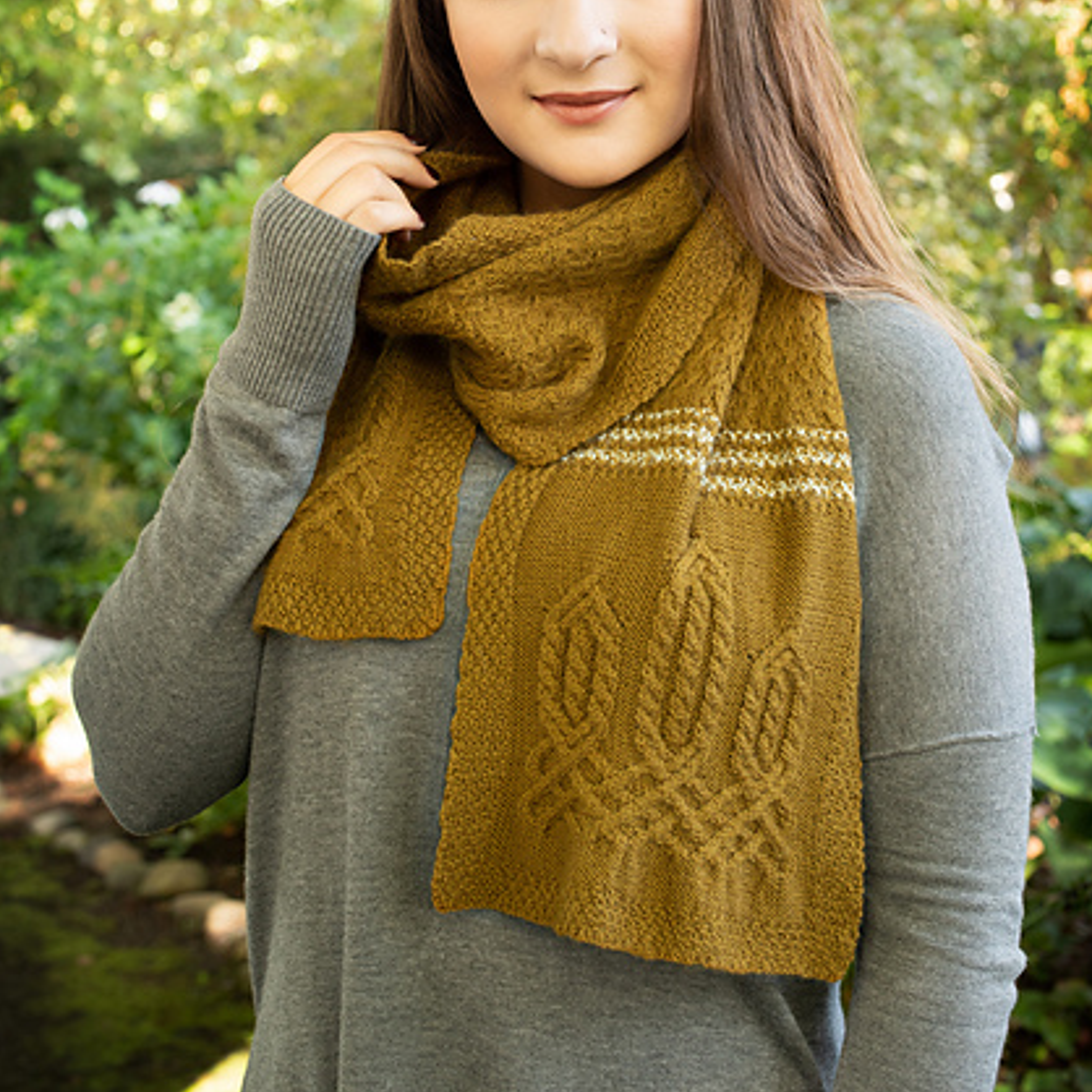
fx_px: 2320
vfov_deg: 26.2
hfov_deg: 26.5
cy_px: 306
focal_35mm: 65
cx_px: 555
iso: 500
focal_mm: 50
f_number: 7.1
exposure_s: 1/50
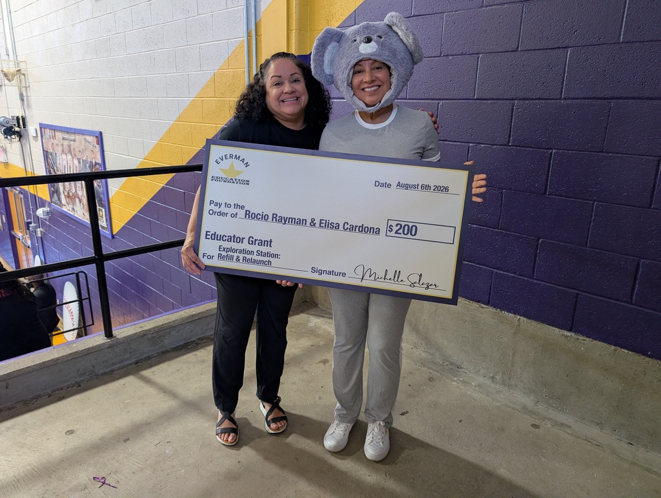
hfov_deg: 71.5
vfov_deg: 56.9
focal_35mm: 24
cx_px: 330
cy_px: 249
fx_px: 459
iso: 413
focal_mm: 6.9
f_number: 1.68
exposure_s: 1/60
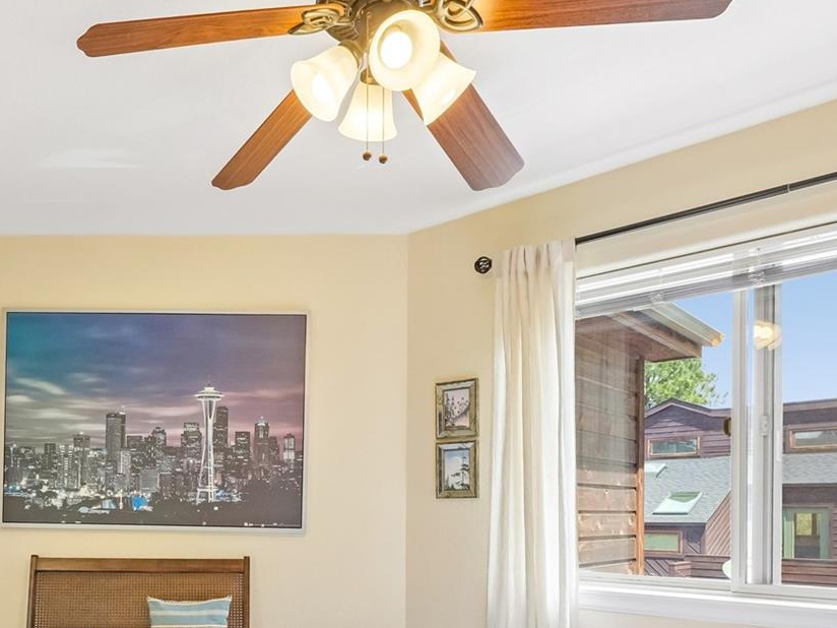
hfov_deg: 60.6
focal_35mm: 28
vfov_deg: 47.1
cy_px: 501
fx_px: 677
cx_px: 230
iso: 800
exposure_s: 1/25
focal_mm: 10
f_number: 8
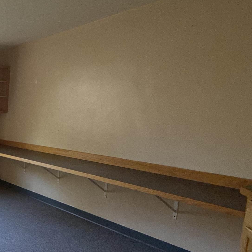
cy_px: 151
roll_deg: +1.8
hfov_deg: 33.4
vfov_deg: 46.9
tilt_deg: -8.5
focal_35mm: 35
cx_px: -82
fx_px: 288
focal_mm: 2.22
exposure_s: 1/85
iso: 320
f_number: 2.2
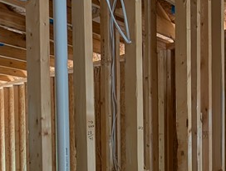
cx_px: 192
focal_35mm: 45
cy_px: 153
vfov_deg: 30.9
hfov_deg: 39.7
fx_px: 294
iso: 98
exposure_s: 1/63.2
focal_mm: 2.02
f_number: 1.7
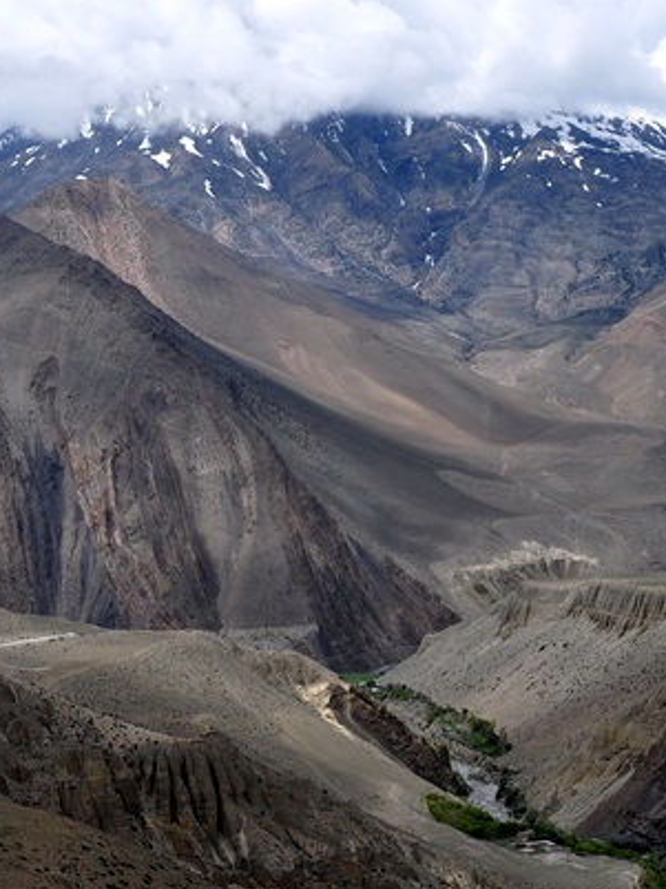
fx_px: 1694
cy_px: 532
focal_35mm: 66
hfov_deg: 22.2
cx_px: 398
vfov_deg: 29.4
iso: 200
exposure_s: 1/400
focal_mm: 23
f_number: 11
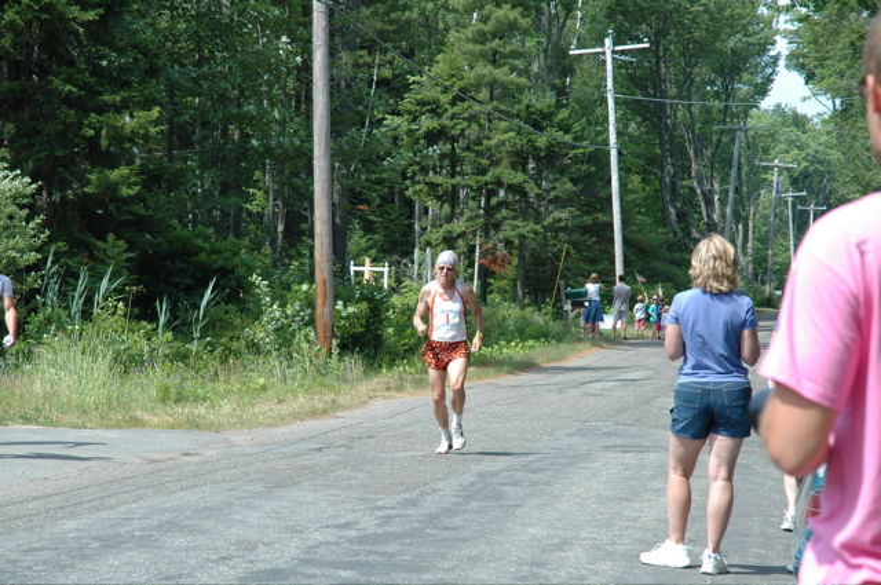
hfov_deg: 19.5
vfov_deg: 13.0
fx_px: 2566
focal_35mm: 105
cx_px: 440
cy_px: 292
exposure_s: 1/250
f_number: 8
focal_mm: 70
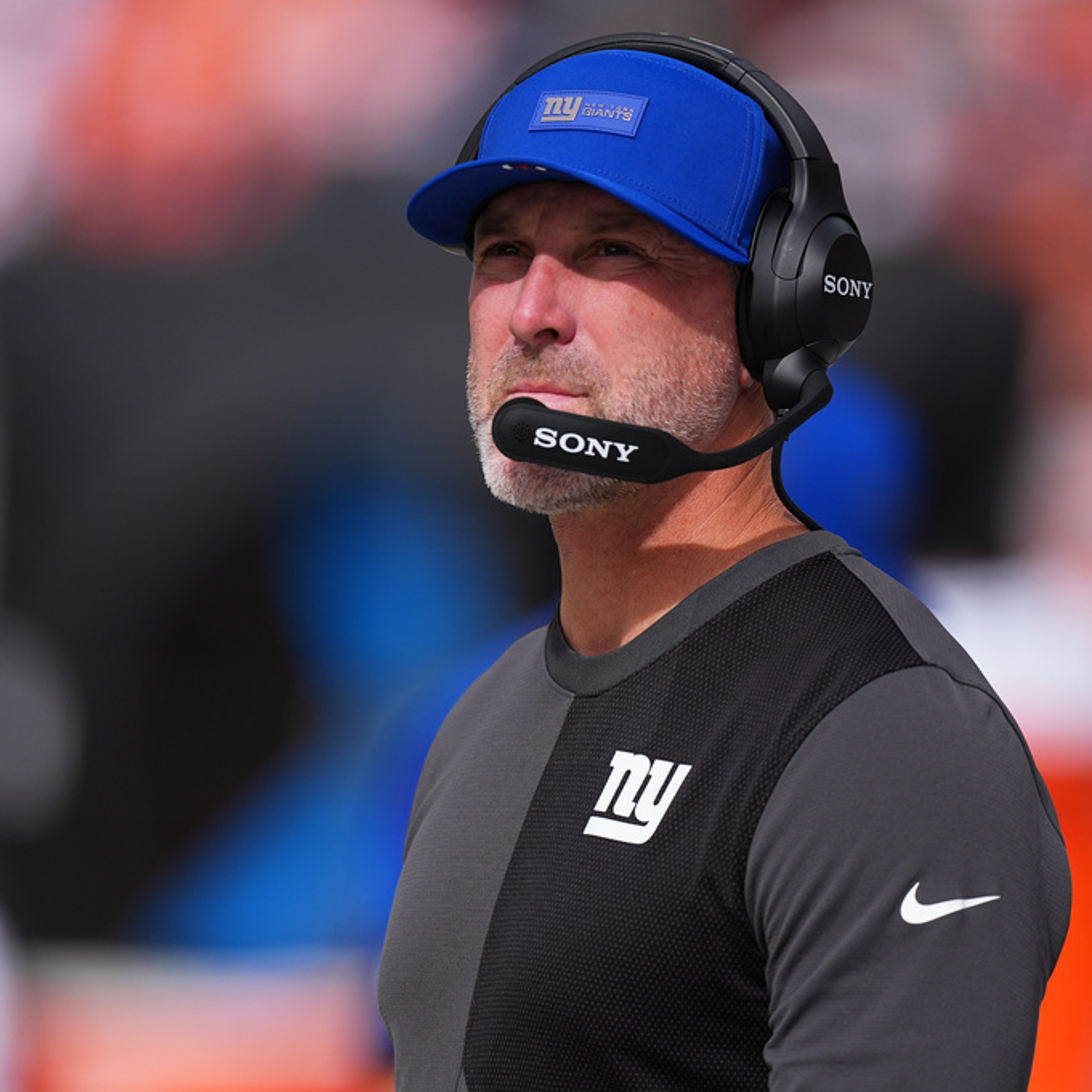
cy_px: 546
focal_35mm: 767
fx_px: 27374
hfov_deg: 2.3
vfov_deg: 2.3
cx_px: 540
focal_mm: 600
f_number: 4
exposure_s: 1/4000
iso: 320
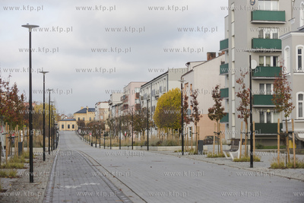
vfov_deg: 14.0
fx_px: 828
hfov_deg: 20.8
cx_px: 152
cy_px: 102
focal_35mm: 98
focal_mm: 98
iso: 400
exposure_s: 1/1600
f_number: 4.5
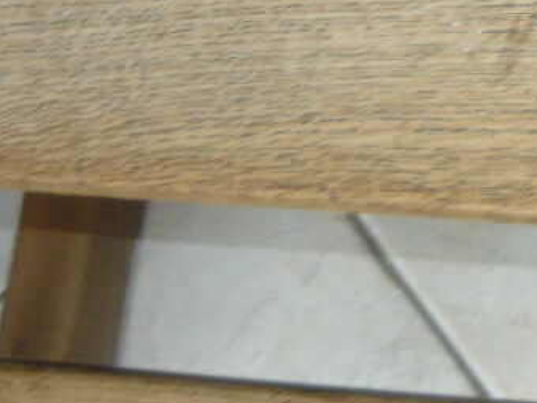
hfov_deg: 11.5
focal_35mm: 156
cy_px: -221
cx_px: 1041
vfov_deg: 9.2
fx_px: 2422
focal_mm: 5.5
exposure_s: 1/30
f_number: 2.8
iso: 100
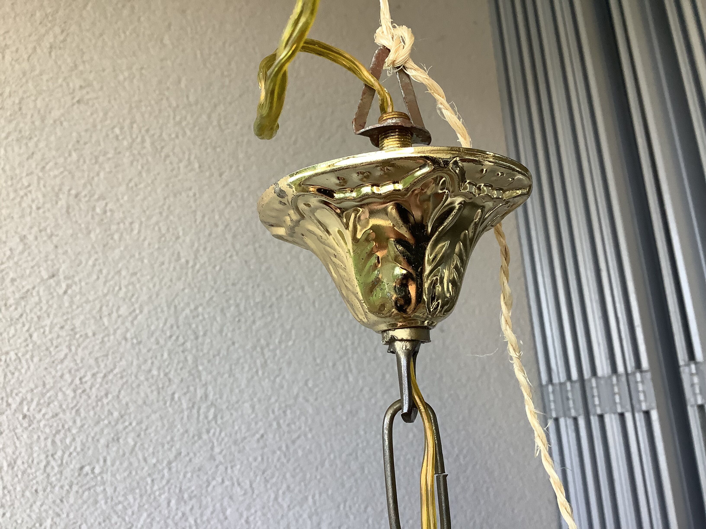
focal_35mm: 31
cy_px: 264
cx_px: 353
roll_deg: +2.9
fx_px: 632
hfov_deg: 58.4
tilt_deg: +16.7
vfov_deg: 45.4
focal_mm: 3.3
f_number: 2.4
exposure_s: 1/100
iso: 80
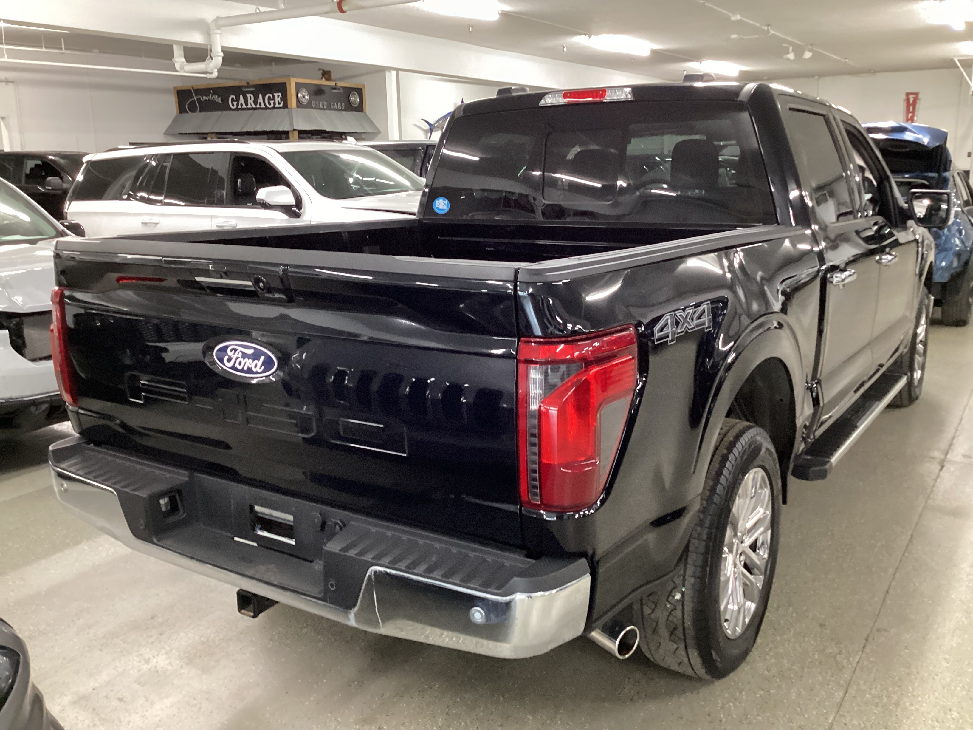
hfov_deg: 58.4
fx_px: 871
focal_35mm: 31
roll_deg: +0.1
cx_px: 486
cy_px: 365
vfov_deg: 45.4
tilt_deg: -14.0
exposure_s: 1/33
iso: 400
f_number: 2.4
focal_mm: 3.3
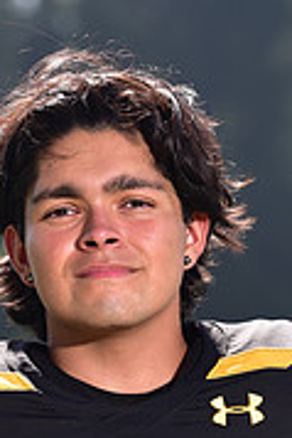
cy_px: 475
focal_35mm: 537
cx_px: 178
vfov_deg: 3.8
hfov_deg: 2.6
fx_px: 6520
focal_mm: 165
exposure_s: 1/250
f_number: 5.6
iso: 100
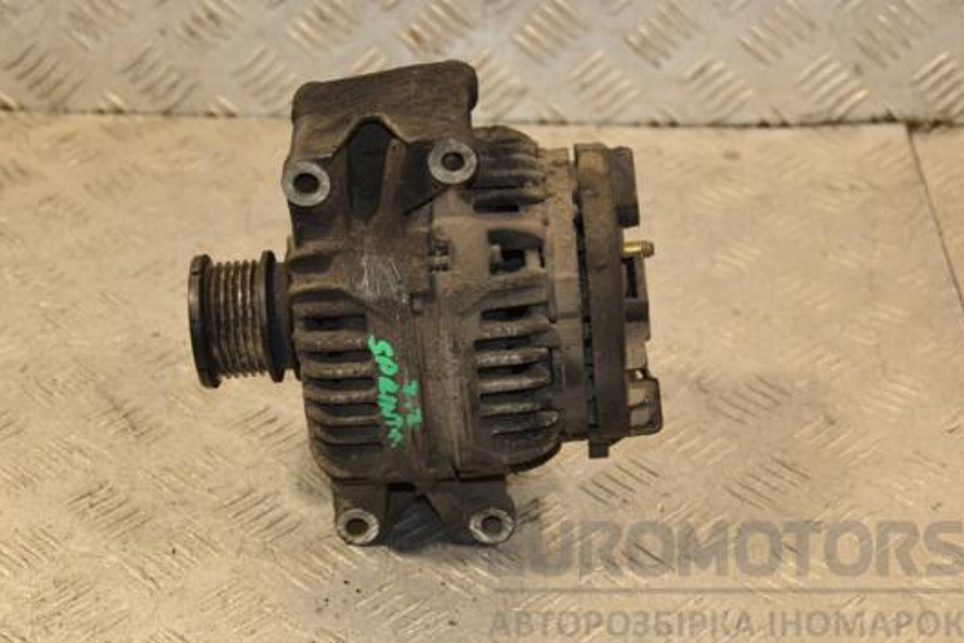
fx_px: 2277
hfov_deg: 23.9
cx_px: 454
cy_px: 306
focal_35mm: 85
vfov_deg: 16.1
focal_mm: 50
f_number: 5
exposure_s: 1/125
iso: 800
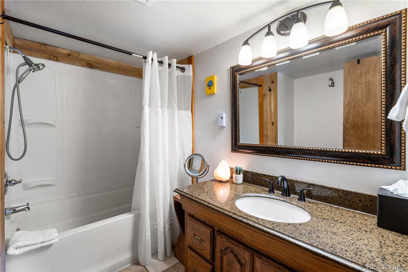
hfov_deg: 96.7
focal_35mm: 16
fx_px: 181
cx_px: 204
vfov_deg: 73.7
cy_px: 136
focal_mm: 16
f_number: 7.1
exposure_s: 1/3
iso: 100
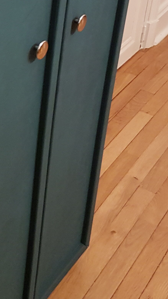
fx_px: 578
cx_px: -35
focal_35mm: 73
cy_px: 59
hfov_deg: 15.9
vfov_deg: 28.3
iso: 250
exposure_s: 1/25
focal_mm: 4.2
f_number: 1.7
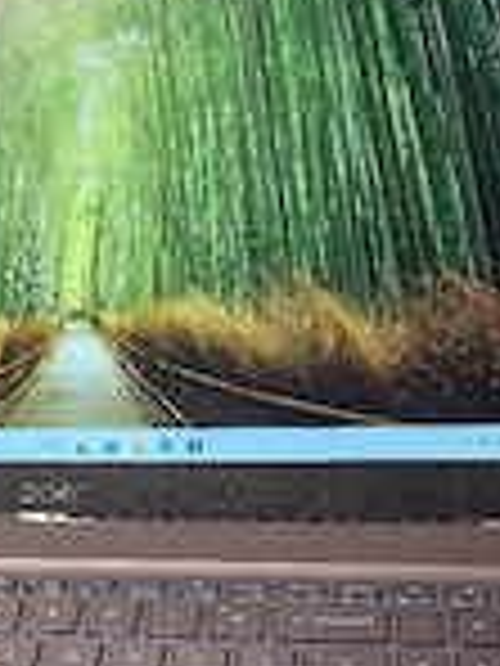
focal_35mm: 62
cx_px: 104
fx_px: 1194
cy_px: 616
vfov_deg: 29.7
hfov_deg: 23.3
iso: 400
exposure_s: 1/100
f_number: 1.8
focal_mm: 6.4
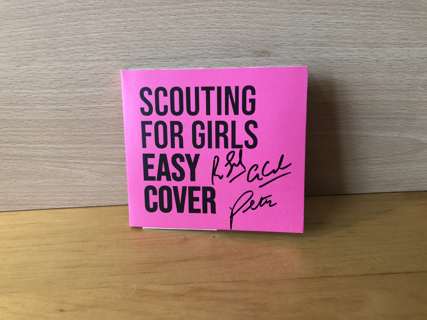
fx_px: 345
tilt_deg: -26.0
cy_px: 160
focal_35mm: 28
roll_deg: +0.0
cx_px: 214
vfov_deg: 49.7
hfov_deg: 63.4
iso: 40
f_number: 1.8
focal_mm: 3.99
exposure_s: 1/20
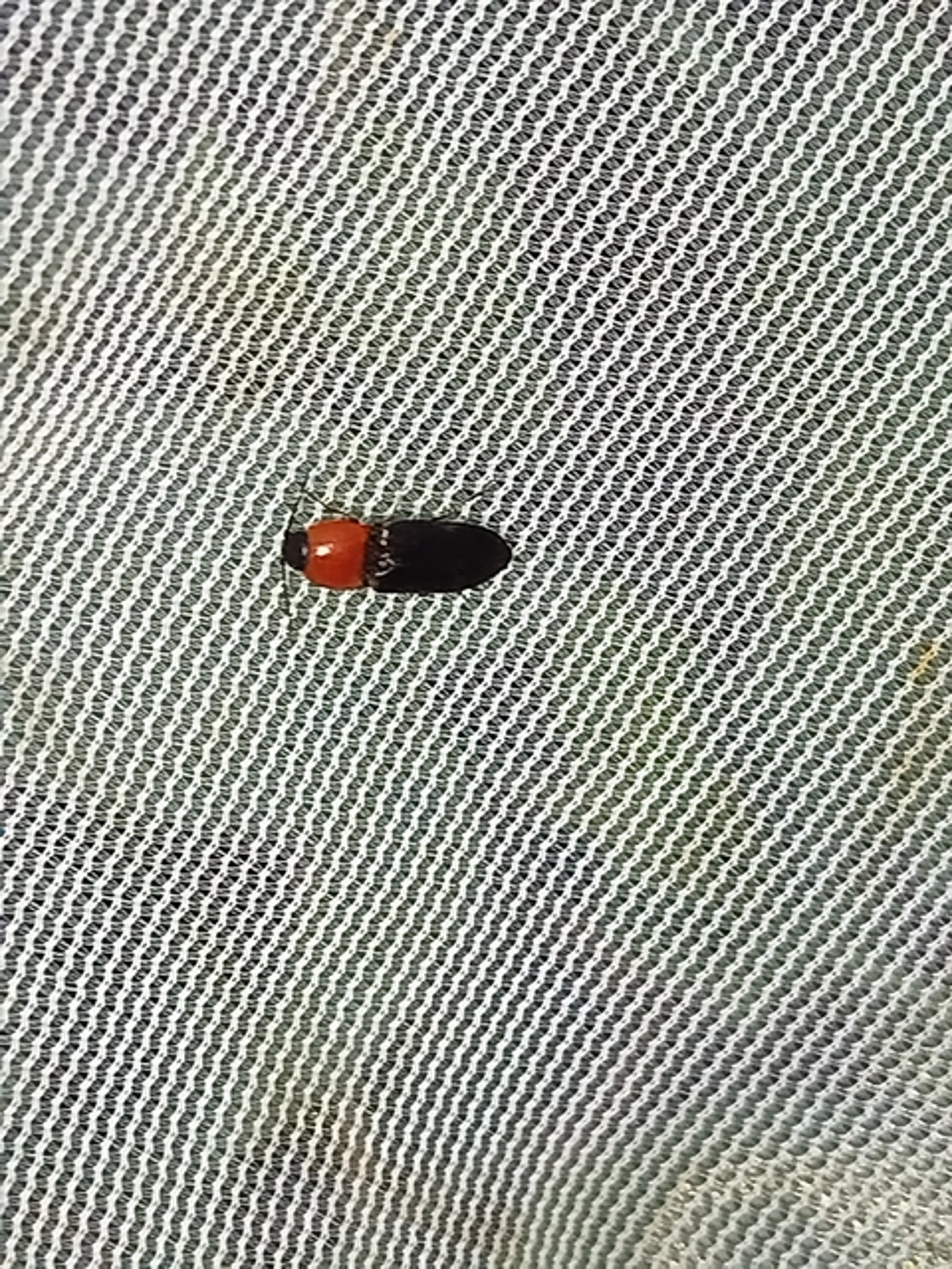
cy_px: 634
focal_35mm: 96
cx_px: 476
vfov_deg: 20.4
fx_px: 3520
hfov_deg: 15.4
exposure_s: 1/50
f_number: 1.7
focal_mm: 5.31
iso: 200
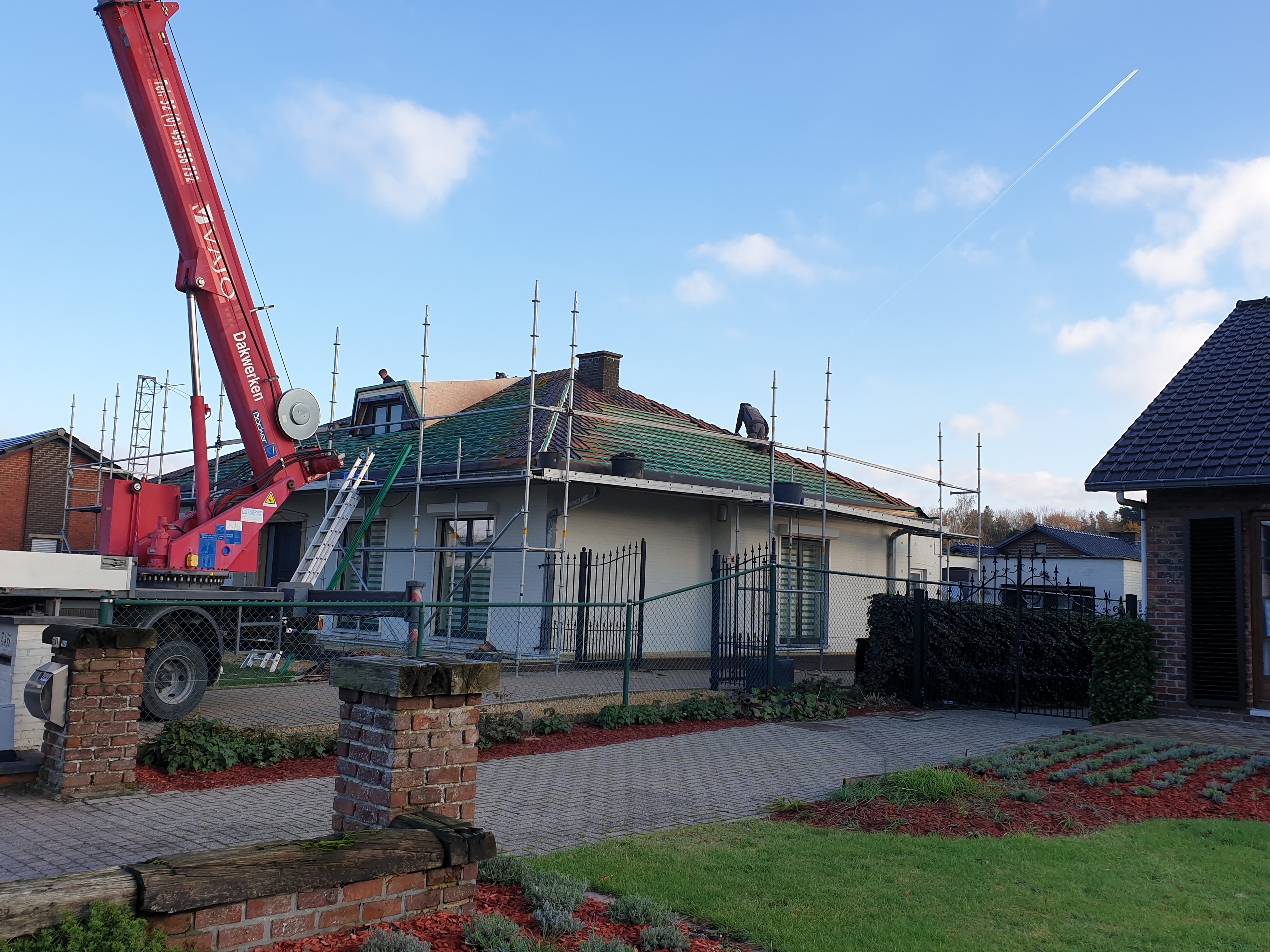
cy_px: 476
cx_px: 635
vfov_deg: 53.1
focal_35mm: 26
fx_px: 954
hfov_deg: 67.3
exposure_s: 1/538
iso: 50
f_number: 2.4
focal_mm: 4.3
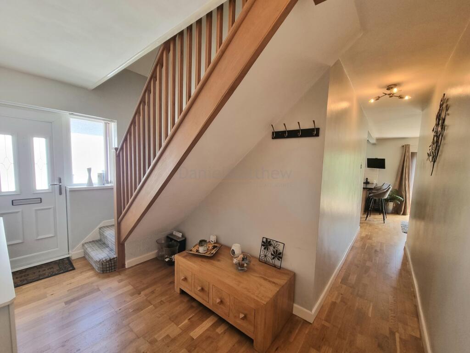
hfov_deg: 106.2
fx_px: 177
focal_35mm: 13
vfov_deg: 89.9
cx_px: 235
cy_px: 176
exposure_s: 1/50
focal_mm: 2.2
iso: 100
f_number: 2.2
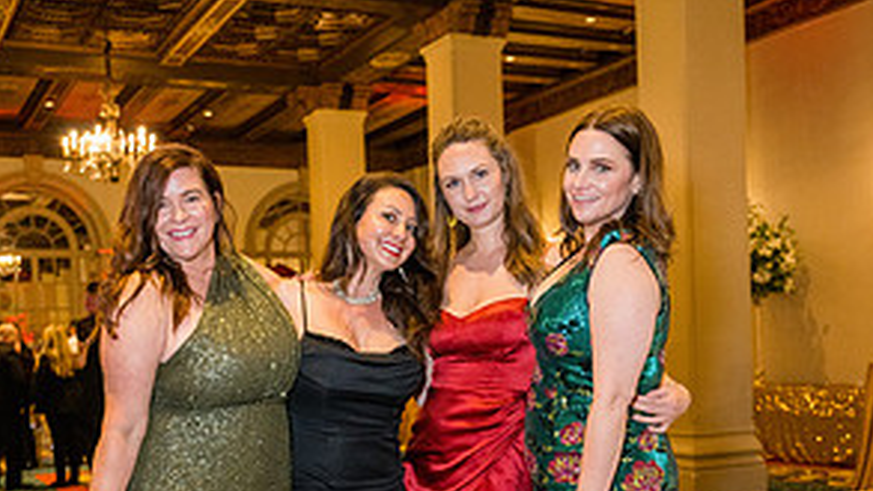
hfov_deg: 42.1
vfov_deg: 24.0
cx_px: 435
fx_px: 1135
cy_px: 399
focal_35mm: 49
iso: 2500
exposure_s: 1/125
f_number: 3.2
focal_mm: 30.5
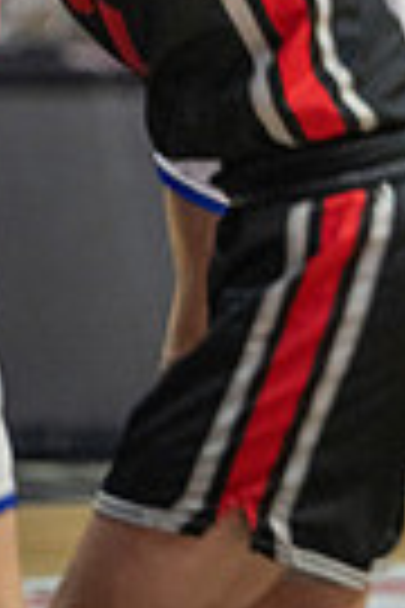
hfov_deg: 2.3
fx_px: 10124
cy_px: -351
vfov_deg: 3.4
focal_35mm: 600
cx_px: 536
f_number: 2.8
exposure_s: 1/1250
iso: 2500
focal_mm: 180
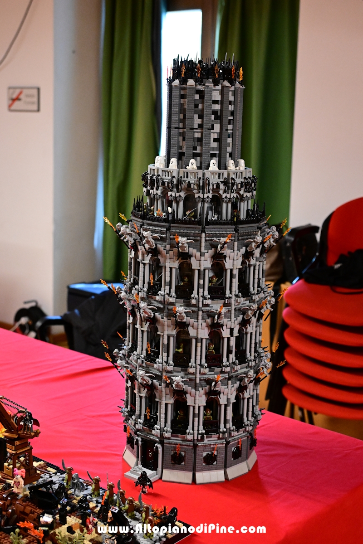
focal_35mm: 44
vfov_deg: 44.5
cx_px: 182
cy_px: 272
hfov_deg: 30.5
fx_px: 665
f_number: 4
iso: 5000
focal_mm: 44
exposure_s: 1/160
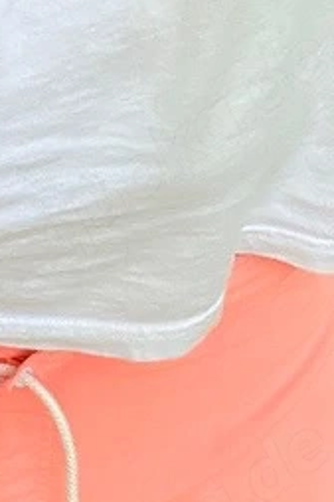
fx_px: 1714
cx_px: -158
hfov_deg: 10.7
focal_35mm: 123
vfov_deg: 15.6
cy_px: -204
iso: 100
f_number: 2.2
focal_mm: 2.71
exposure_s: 1/62
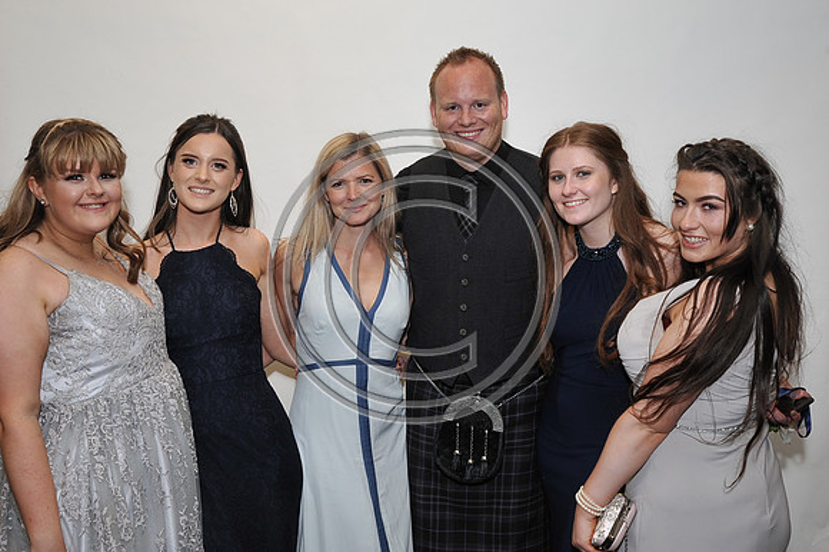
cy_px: 276
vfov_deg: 31.9
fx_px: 967
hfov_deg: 46.4
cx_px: 414
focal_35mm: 42
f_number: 6.3
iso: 800
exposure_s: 1/60
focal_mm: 42
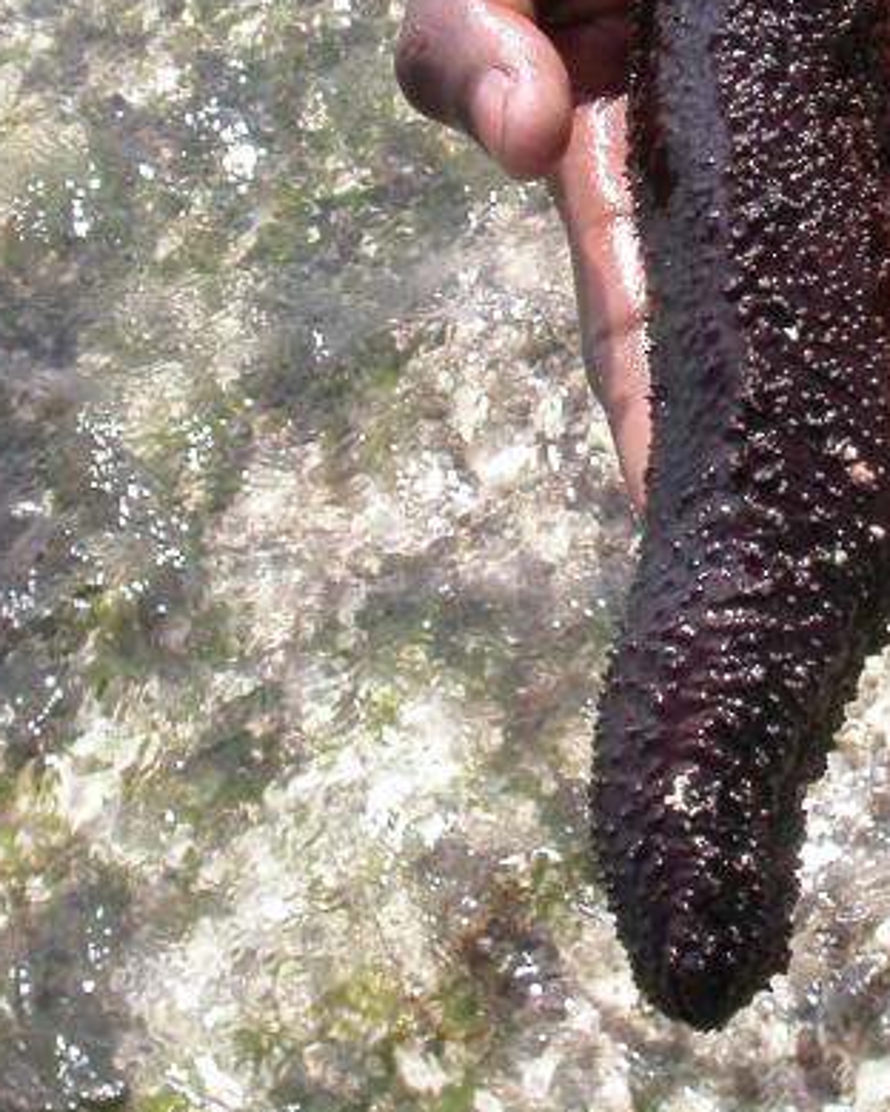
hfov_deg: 20.0
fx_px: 2502
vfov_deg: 24.8
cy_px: 265
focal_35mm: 76
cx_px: 705
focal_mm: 7.85
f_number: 6.7
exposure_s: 1/271
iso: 100
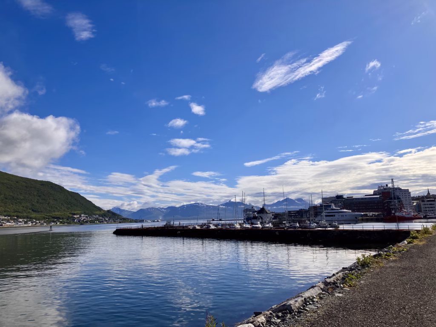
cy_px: 164
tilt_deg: +9.7
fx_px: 353
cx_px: 218
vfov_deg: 49.7
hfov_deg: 63.4
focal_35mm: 28
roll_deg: +1.8
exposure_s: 1/6098
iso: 32
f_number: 1.8
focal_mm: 3.99
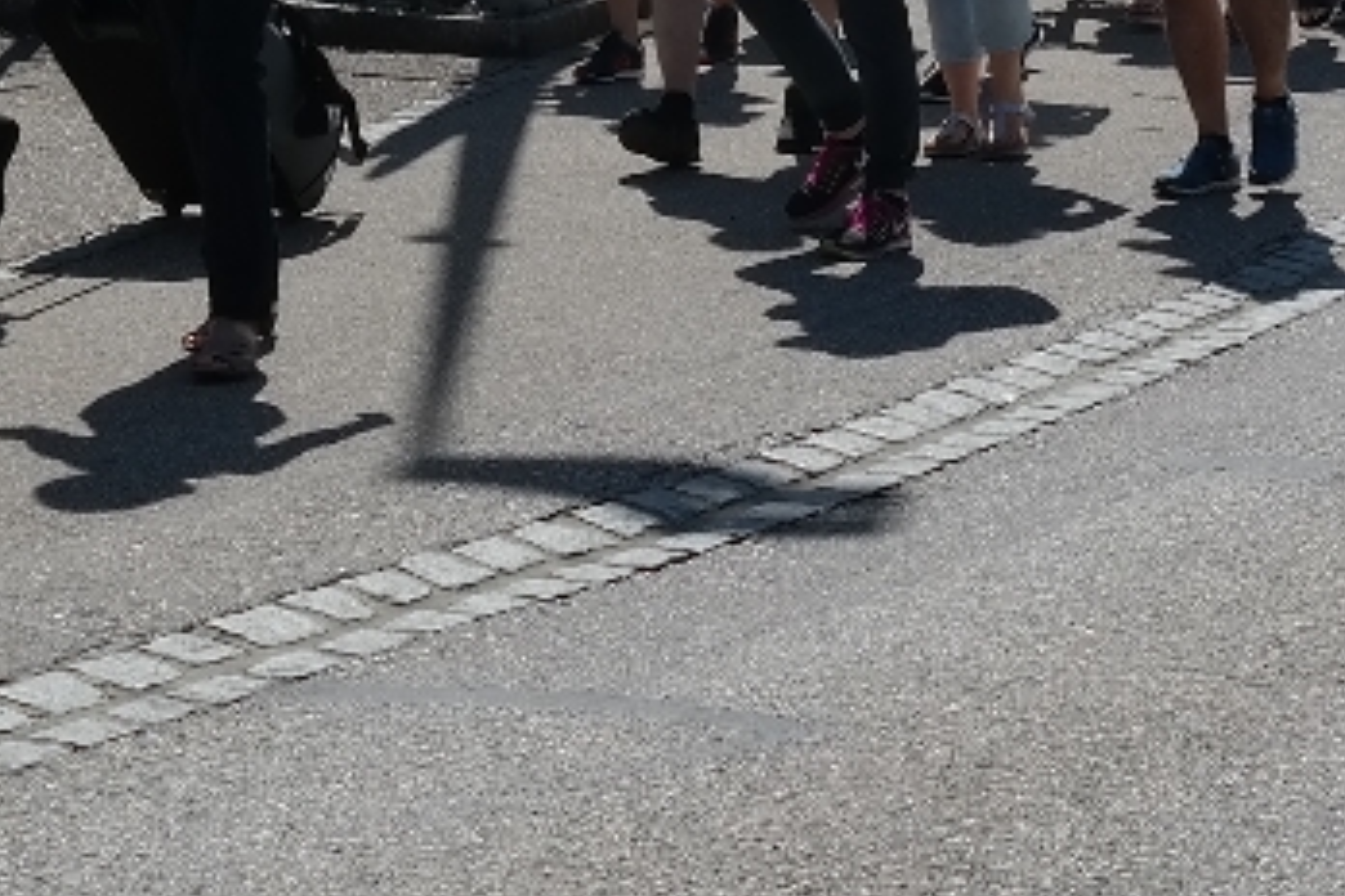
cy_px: -448
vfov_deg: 10.7
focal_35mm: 124
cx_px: 1391
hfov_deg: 16.1
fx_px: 4632
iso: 100
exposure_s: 1/320
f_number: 7.1
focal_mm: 18
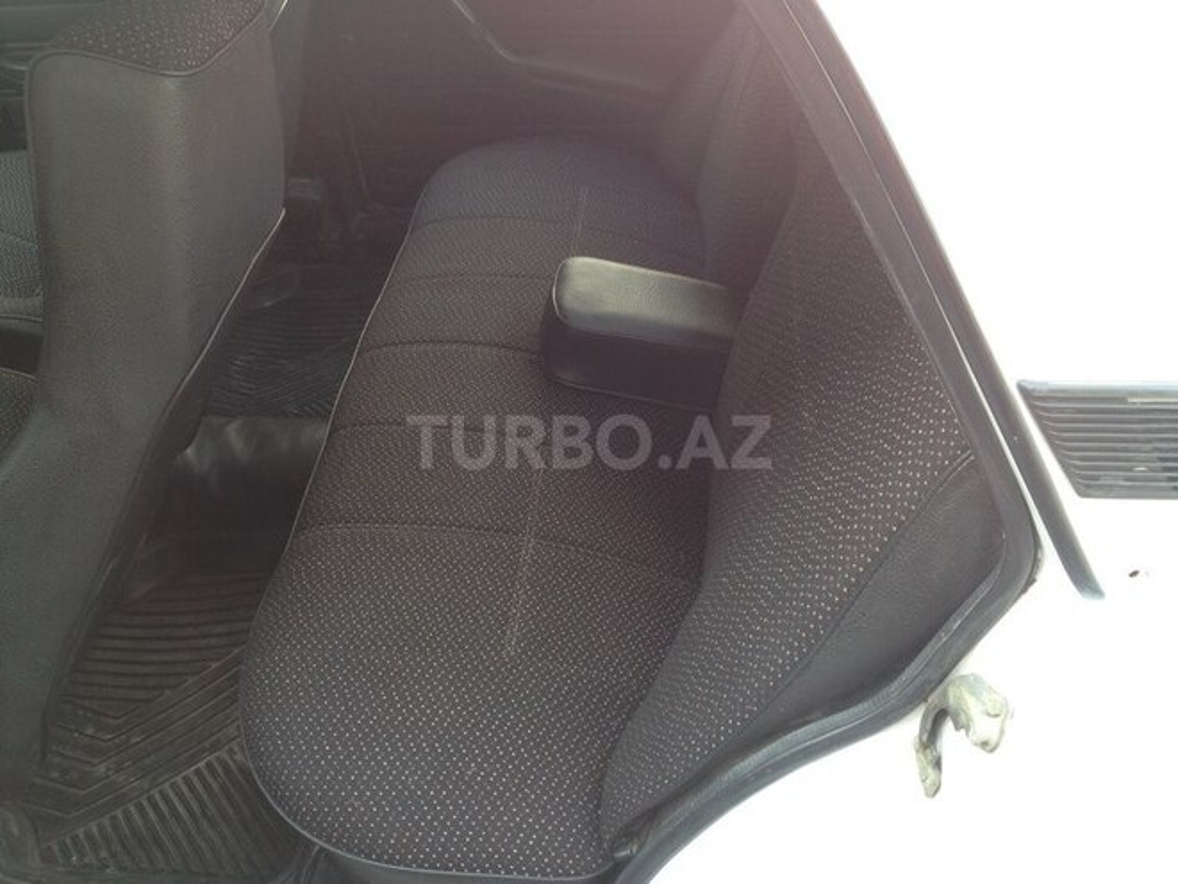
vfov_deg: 40.7
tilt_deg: -40.2
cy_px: 442
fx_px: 1191
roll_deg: +1.2
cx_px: 589
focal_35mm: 35
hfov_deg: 52.6
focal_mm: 4.28
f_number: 2.4
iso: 50
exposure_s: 1/40
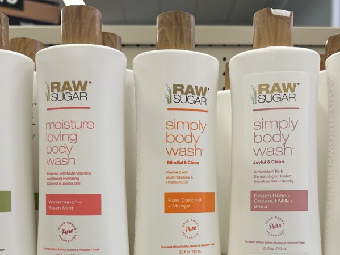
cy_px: 205
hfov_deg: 45.7
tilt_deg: -3.5
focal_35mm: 41
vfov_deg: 34.1
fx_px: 403
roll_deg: -0.1
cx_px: 174
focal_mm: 6.86
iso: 125
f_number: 1.78
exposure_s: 1/121
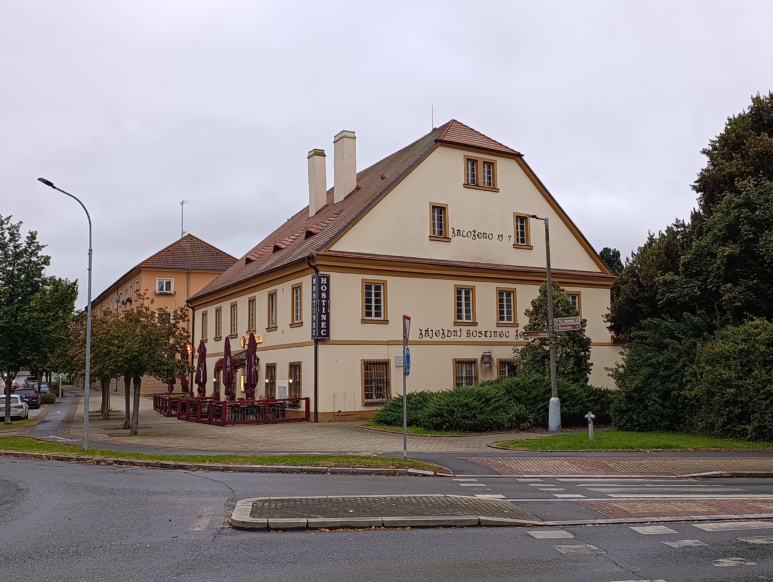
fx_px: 827
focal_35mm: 37
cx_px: 386
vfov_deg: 38.8
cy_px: 291
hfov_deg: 50.1
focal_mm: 6.11
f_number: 1.65
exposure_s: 1/100
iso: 343
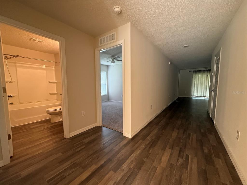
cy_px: 92
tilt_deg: -4.4
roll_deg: +0.4
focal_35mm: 14
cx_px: 124
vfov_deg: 85.7
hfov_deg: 102.1
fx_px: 100
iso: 500
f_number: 2.2
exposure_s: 1/120
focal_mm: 2.22
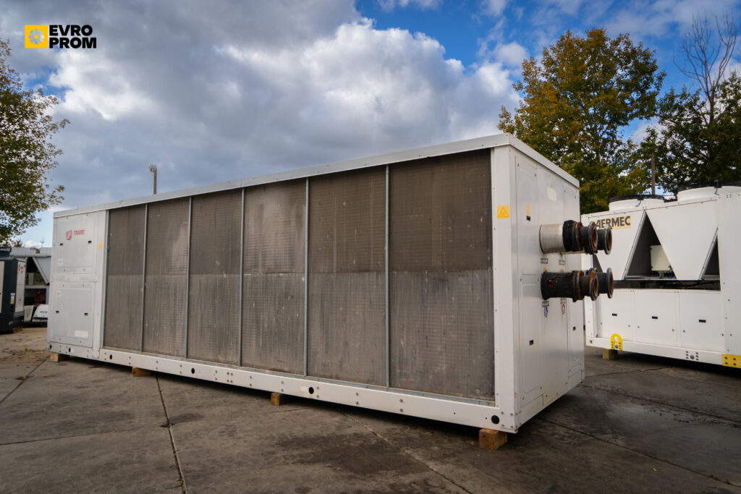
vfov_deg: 53.1
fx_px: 494
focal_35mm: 24
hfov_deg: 73.7
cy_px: 247
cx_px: 370
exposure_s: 1/250
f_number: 8
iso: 100
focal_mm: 24
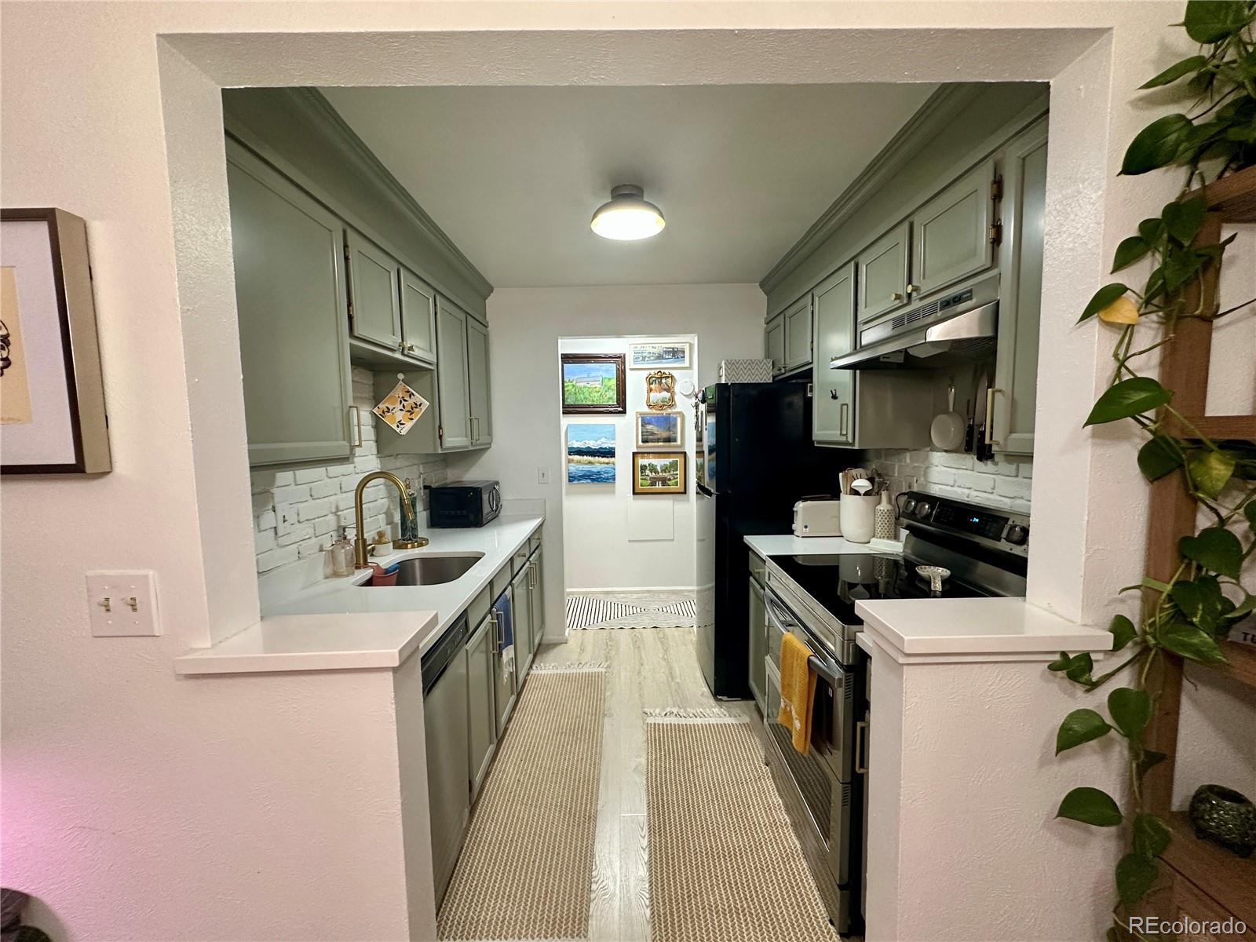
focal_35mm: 14
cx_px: 628
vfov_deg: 85.7
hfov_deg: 102.1
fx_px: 508
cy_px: 471
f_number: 2.2
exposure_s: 1/60
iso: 250
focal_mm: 2.22
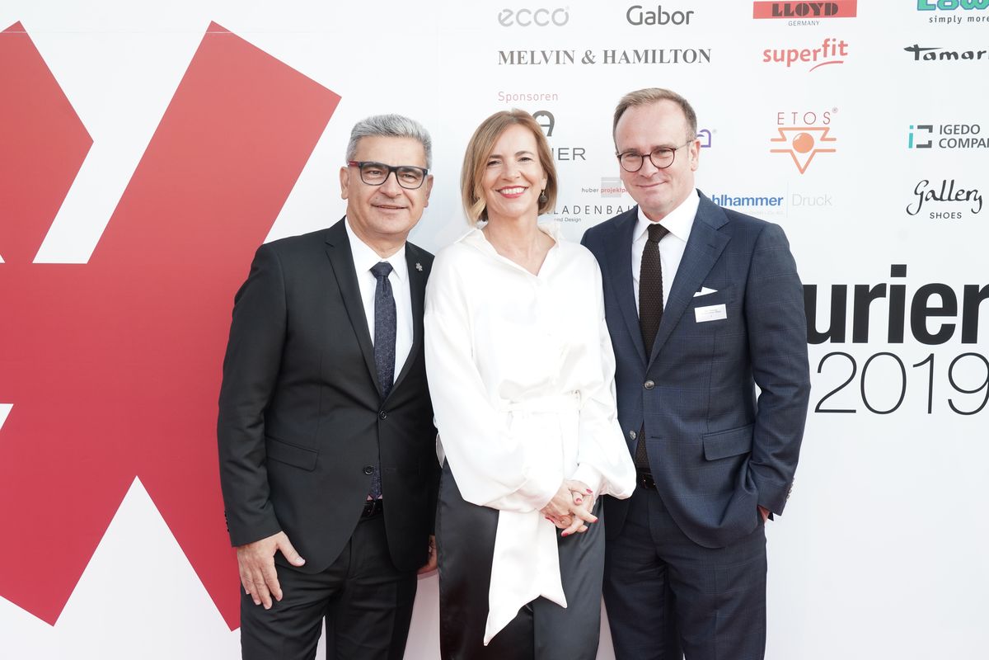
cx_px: 494
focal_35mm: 46
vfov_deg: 29.2
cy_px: 330
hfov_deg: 42.7
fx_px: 1264
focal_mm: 46
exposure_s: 1/250
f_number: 7.1
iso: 1600
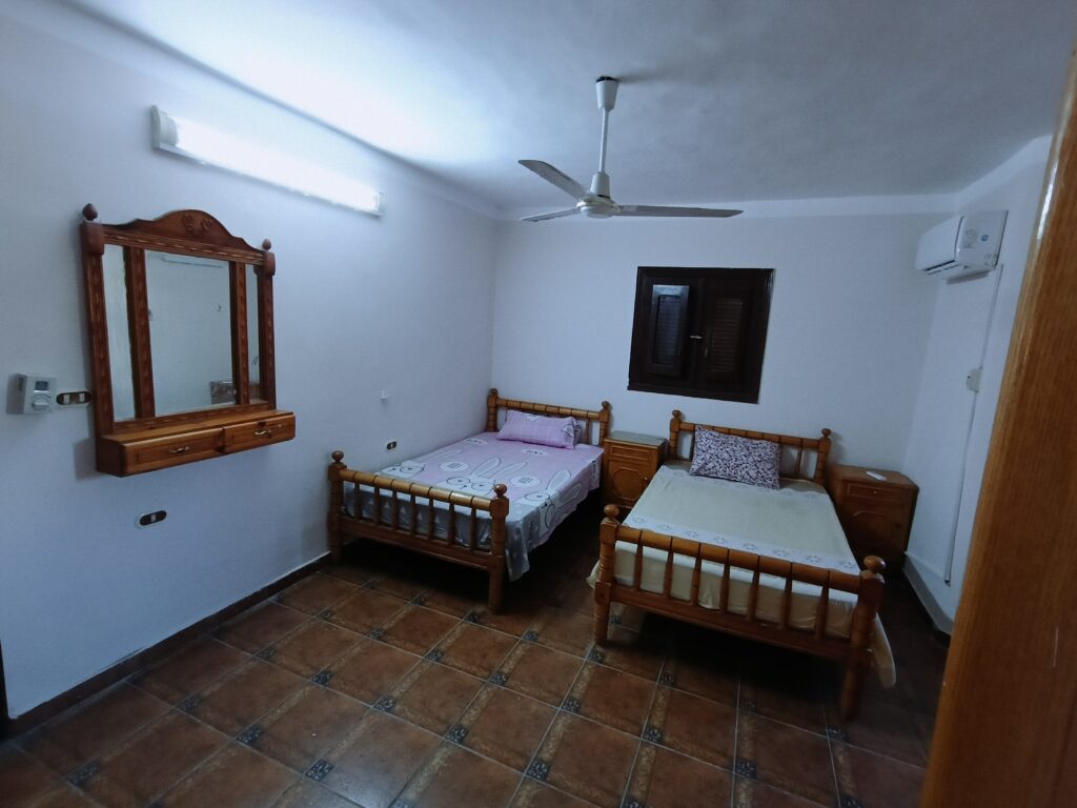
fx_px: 498
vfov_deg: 78.1
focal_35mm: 16
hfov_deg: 94.5
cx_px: 538
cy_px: 404
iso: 500
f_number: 2.2
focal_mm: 1.68
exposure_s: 1/33.3
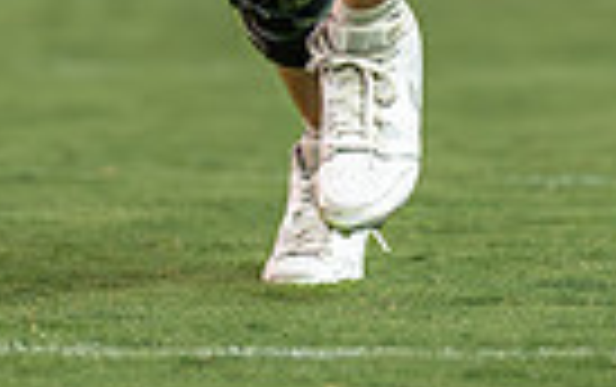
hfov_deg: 2.4
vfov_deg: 1.5
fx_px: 14674
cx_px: 431
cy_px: -516
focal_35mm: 873
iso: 1250
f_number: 1.8
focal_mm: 135
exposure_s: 1/1600
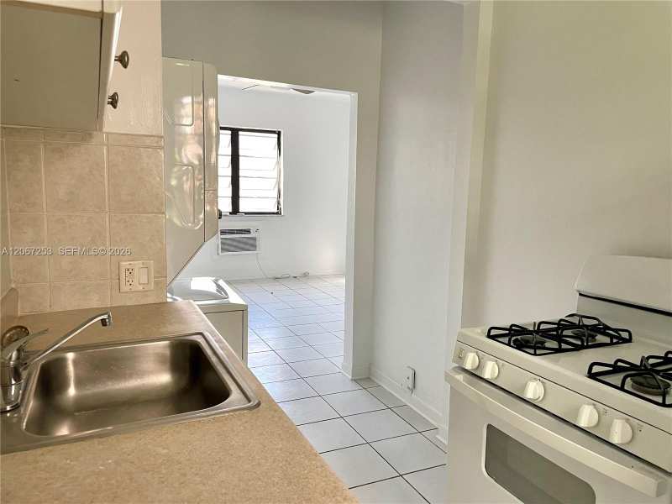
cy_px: 252
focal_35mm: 26
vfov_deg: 53.1
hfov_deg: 67.3
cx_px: 336
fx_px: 505
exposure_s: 1/86
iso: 125
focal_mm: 4.2
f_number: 1.6
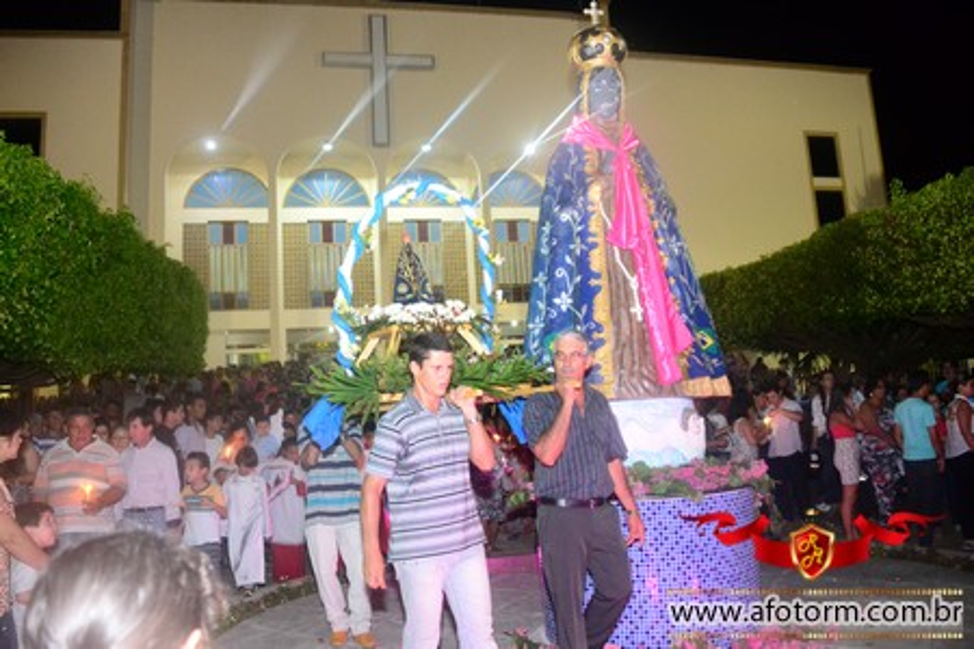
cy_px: 324
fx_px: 812
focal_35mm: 30
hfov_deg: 61.9
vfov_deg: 43.6
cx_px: 487
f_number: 3.5
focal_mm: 20
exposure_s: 1/60
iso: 3200
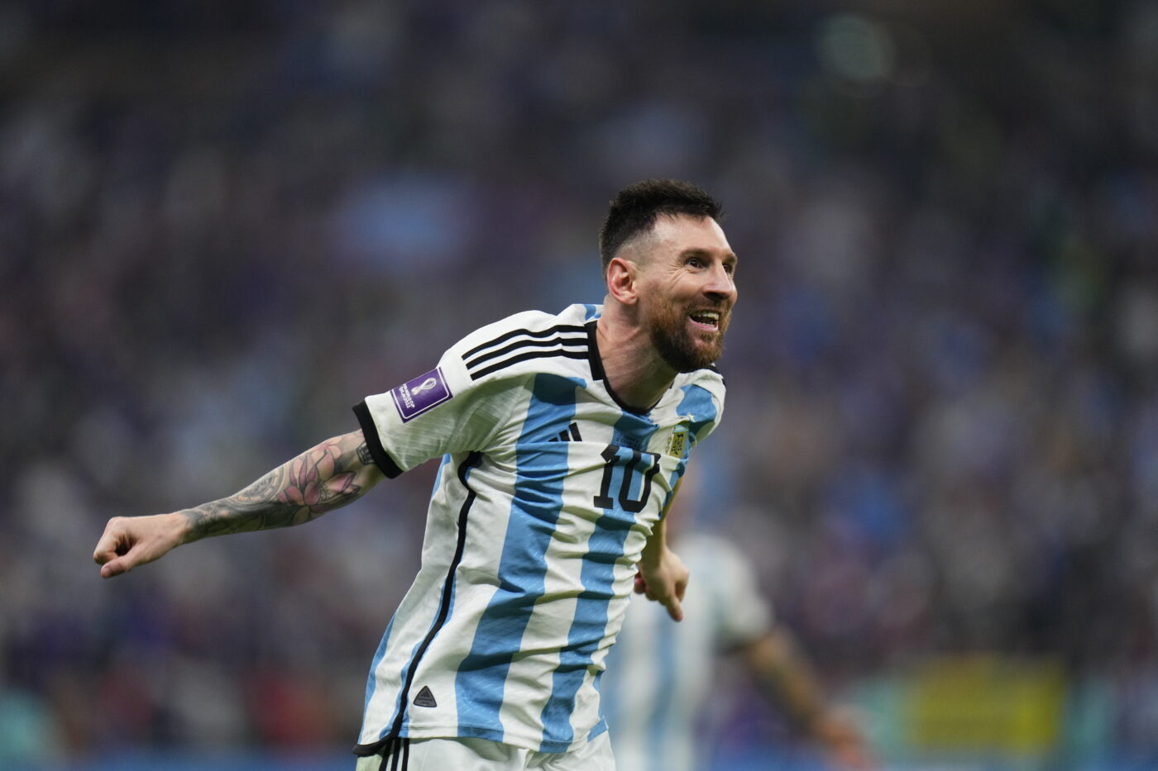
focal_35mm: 400
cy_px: 386
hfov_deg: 5.2
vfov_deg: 3.4
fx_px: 12864
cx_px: 579
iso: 2000
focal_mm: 400
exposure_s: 1/2000
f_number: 2.8
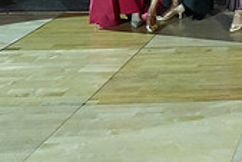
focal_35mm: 89
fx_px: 599
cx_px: 392
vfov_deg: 14.0
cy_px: -110
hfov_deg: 19.1
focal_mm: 26
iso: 3200
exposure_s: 1/400
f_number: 4
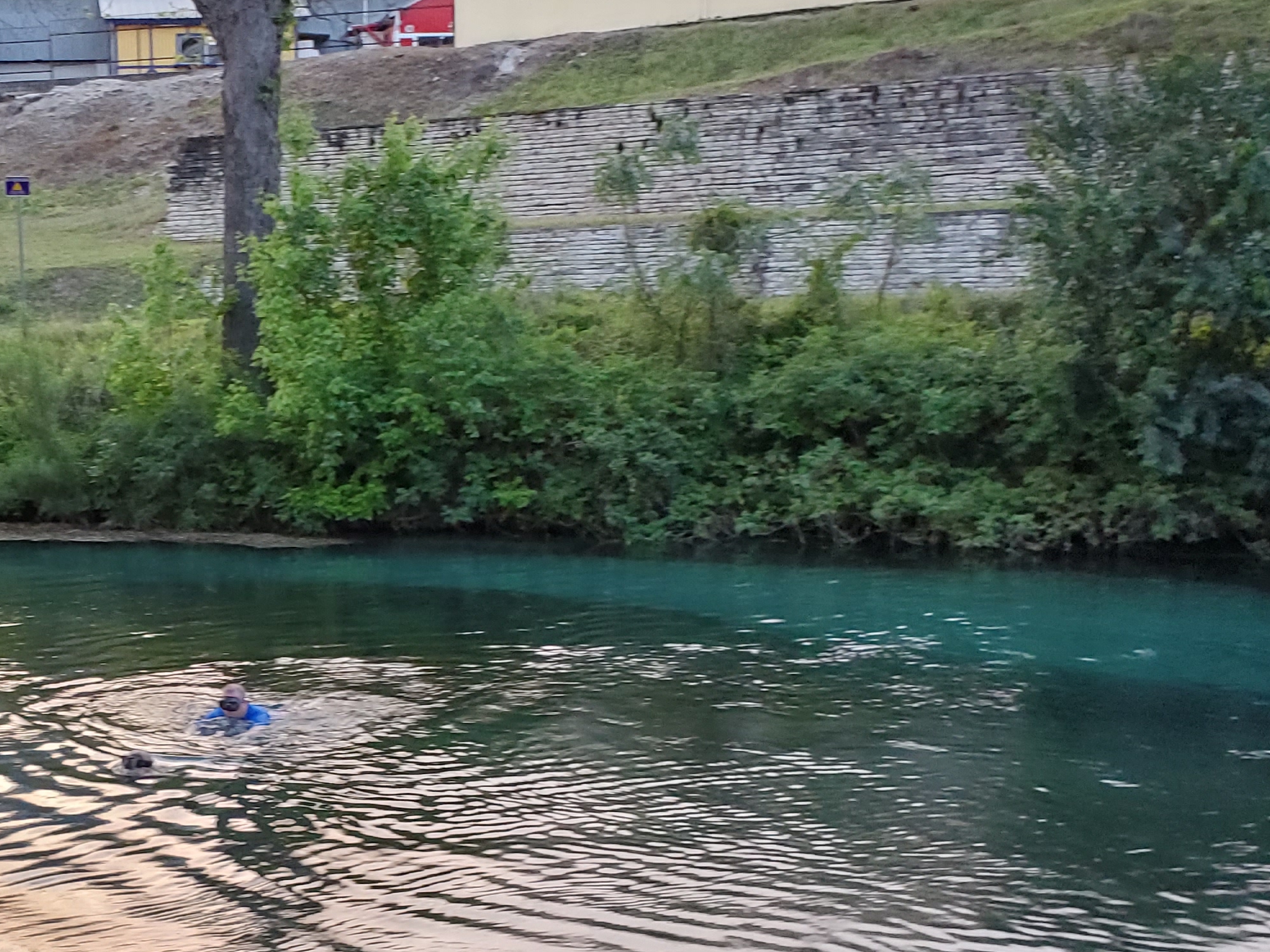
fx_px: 1944
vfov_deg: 27.1
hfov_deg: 35.1
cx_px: 265
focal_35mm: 53
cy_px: 743
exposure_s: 1/120
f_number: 2.4
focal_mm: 4.3
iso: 200
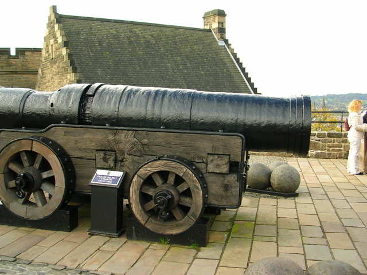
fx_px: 403
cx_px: 184
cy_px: 138
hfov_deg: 49.0
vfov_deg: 37.7
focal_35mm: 38
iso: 50
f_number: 2.8
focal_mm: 5.8
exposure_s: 1/120
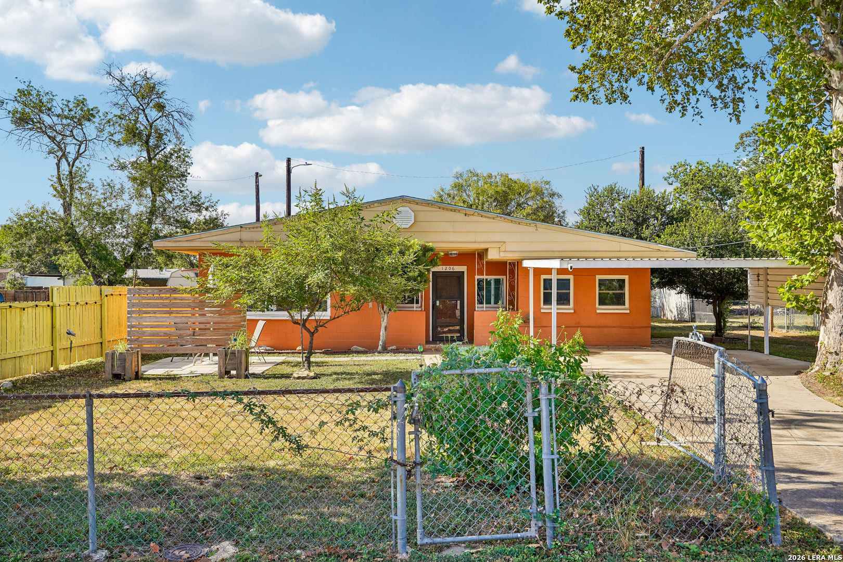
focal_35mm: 31
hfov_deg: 60.3
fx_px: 726
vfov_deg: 42.3
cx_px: 422
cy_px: 281
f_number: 8
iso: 100
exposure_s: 1/200
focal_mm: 31
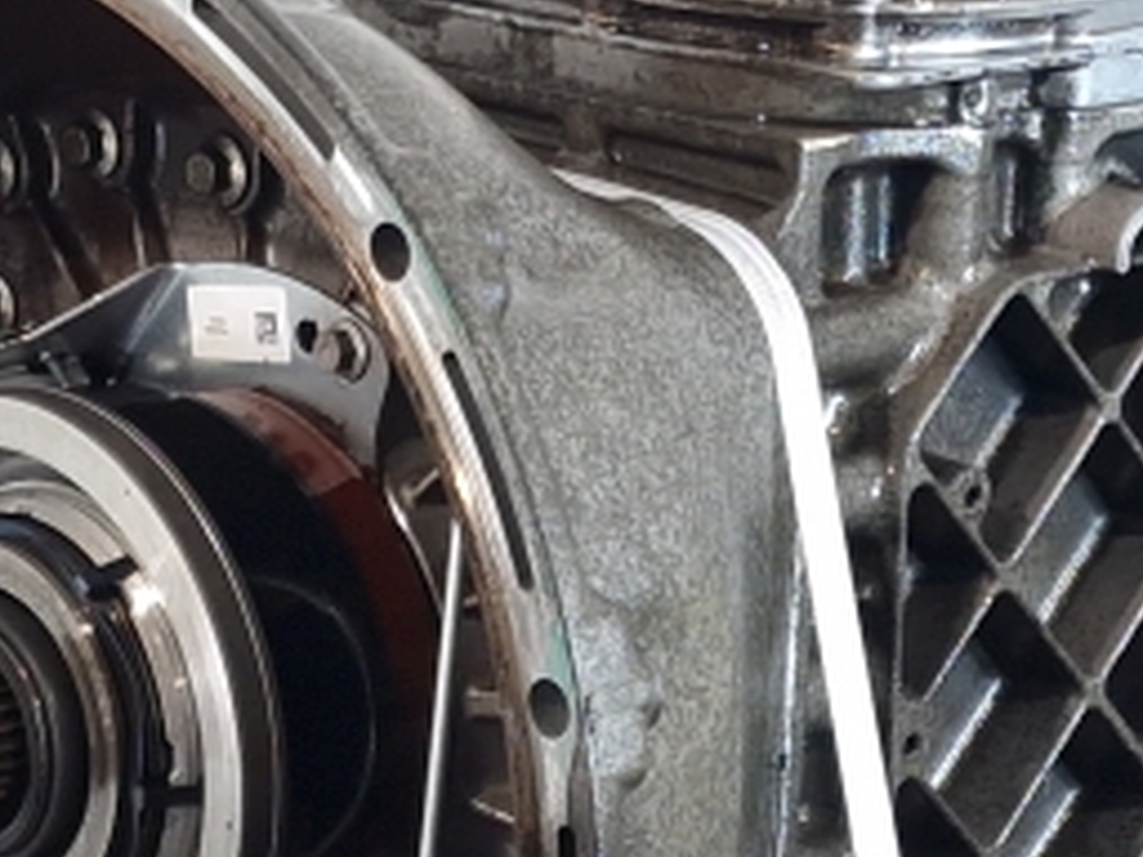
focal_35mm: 72
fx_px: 2377
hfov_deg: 26.9
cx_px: 719
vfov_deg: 20.1
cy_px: 723
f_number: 1.8
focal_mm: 6.4
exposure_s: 1/50
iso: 100
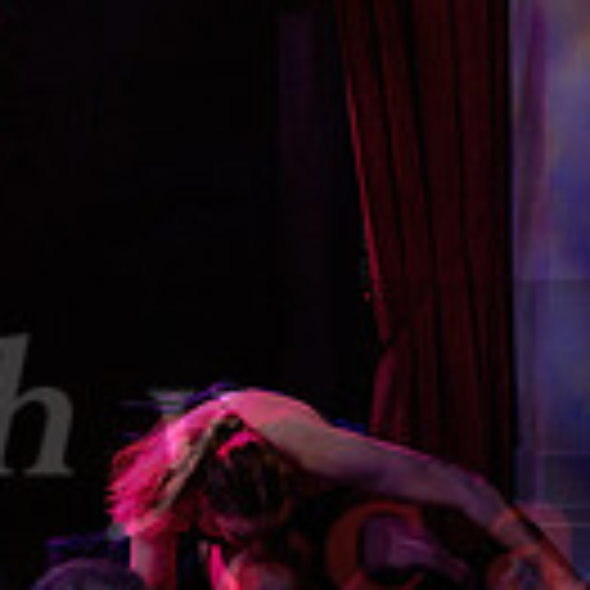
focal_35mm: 383
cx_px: -680
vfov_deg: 4.6
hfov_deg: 4.5
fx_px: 7385
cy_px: -187
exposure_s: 1/200
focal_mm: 100
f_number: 2.8
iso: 1600
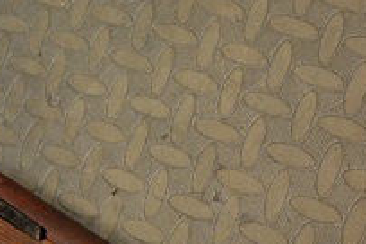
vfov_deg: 12.1
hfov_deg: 18.3
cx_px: 52
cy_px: 301
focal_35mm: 110
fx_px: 1123
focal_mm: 25
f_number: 3.8
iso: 900
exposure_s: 1/30
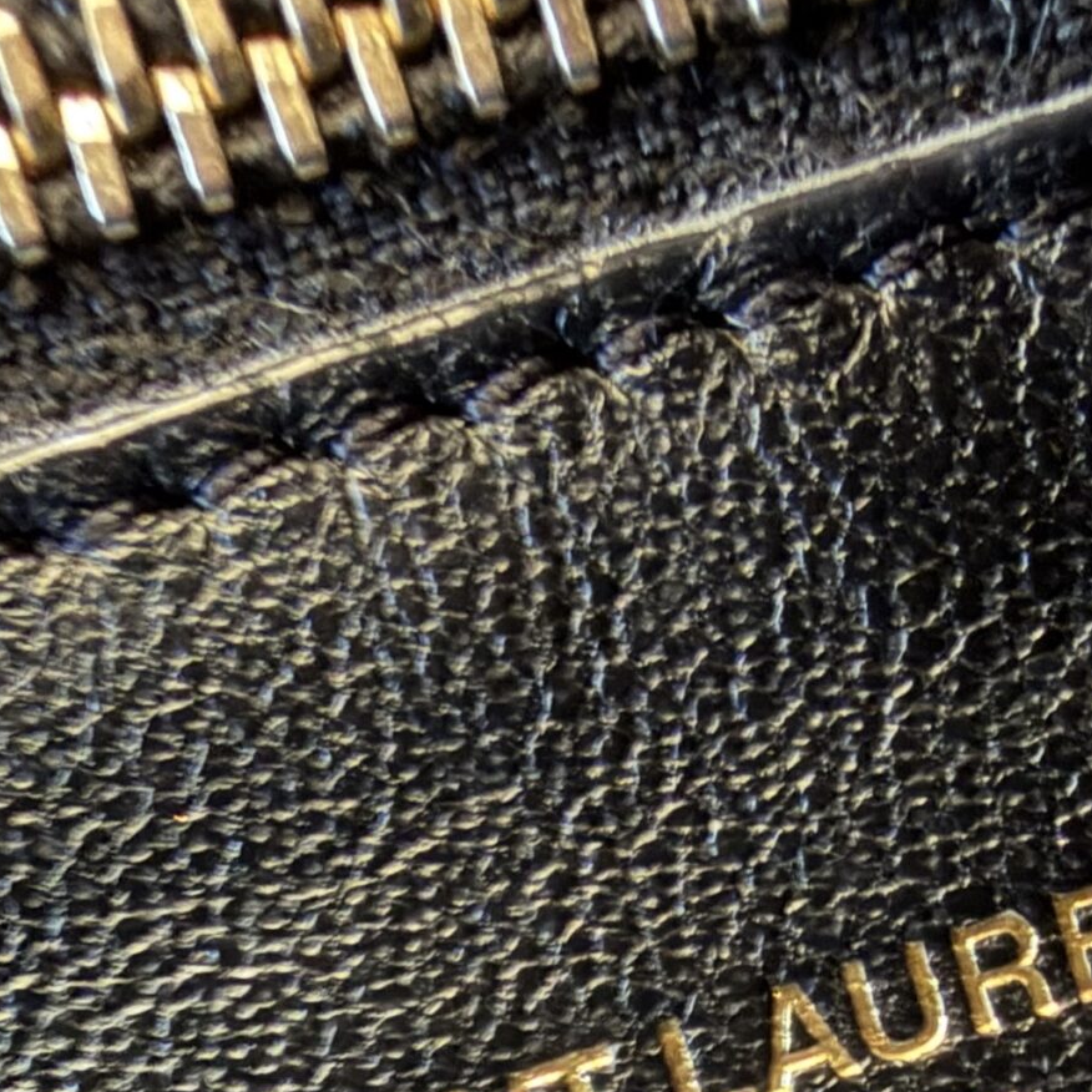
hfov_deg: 27.5
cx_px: 772
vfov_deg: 25.2
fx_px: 2213
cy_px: 1284
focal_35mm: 62
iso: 400
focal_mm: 2.22
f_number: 2.2
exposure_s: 1/8
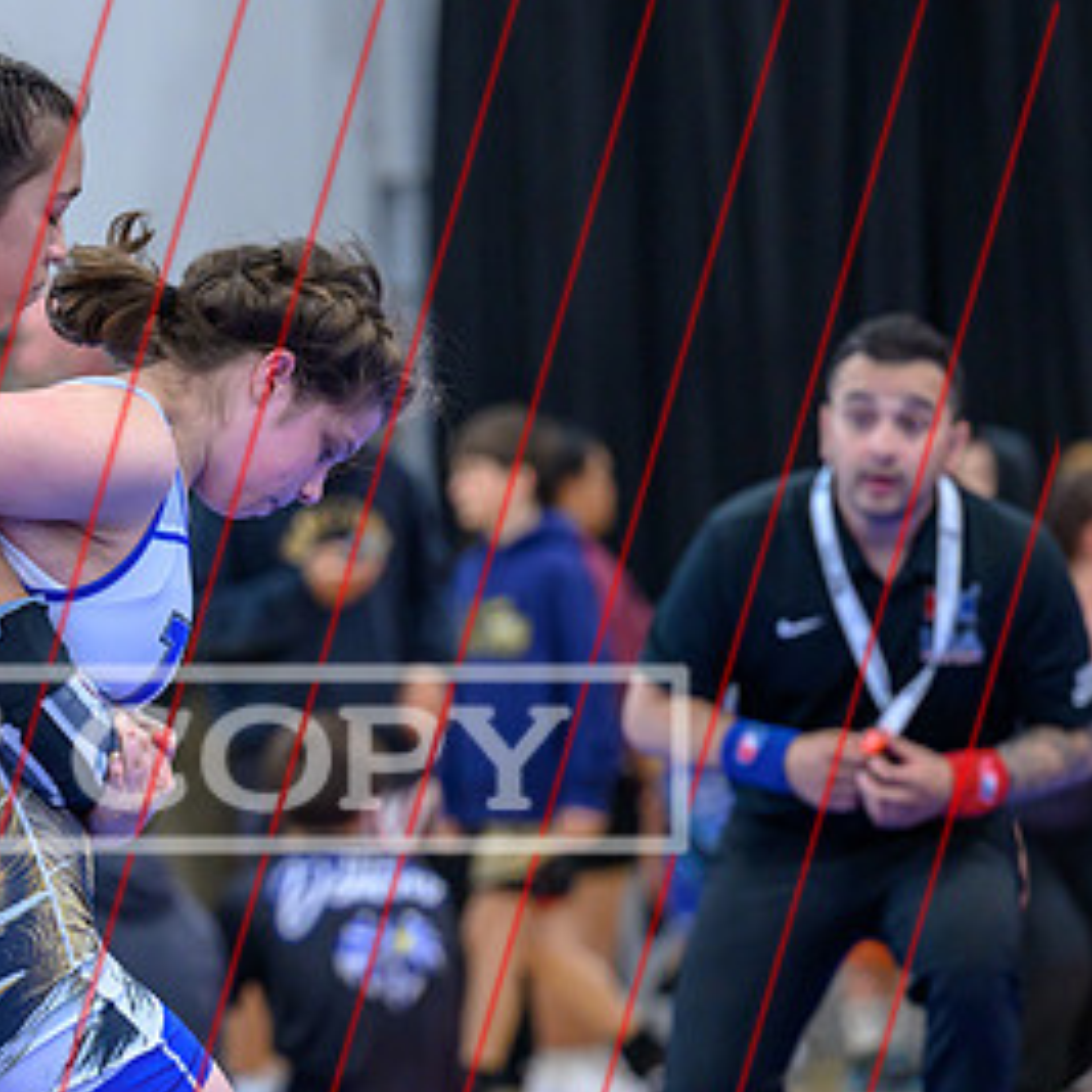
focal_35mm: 242
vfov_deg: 7.2
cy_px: 763
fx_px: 8637
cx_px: 44
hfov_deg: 7.2
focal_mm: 105
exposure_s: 1/800
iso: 1600
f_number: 2.8
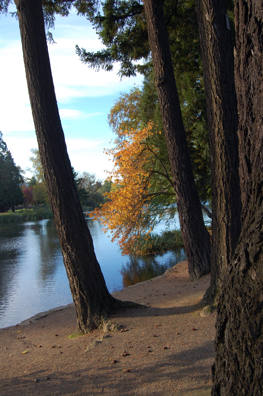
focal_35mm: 30
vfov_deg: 62.0
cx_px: 132
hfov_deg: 43.5
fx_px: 329
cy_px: 198
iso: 200
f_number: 5.6
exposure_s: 1/125
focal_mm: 20
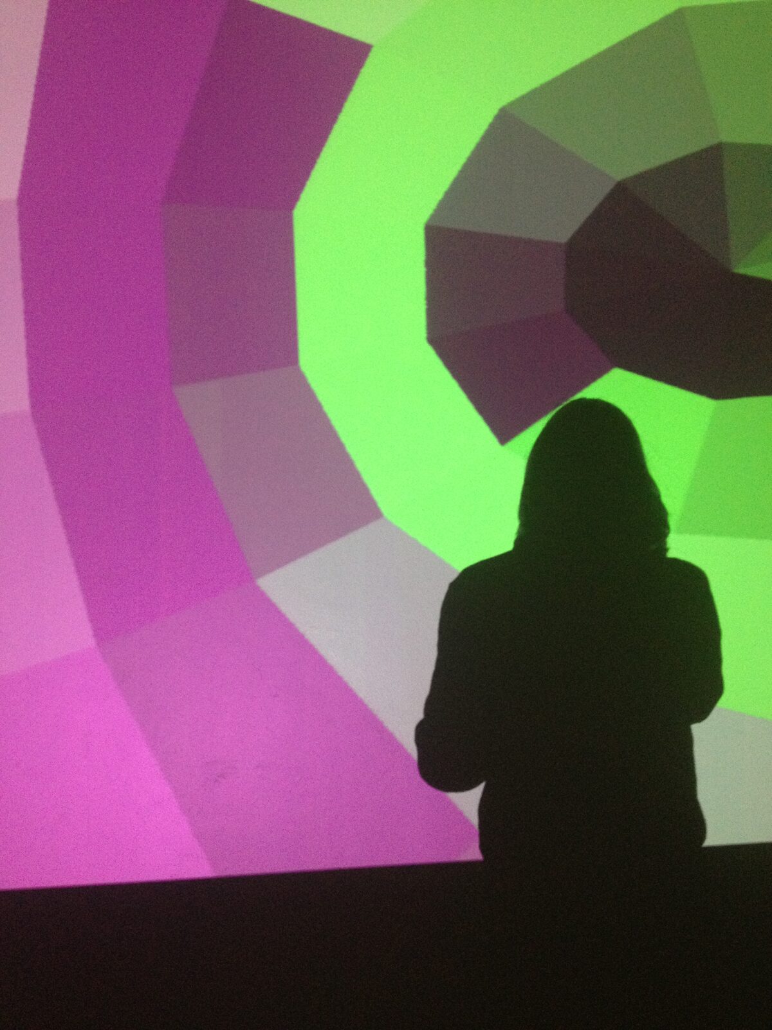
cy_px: 515
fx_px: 1041
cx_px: 386
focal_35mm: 35
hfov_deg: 40.7
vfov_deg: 52.6
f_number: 2.4
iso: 320
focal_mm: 4.28
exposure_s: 1/20
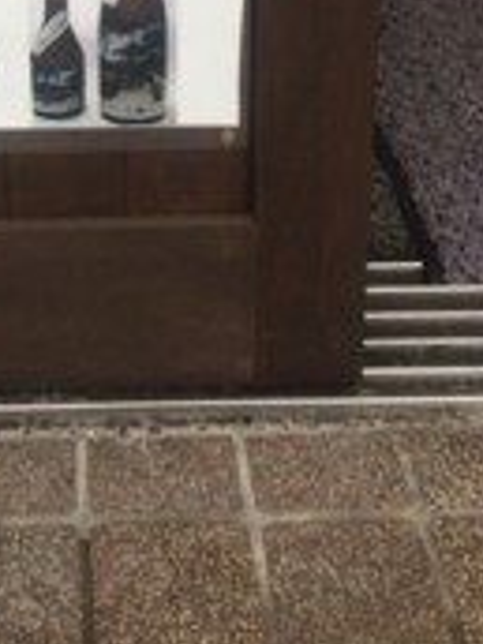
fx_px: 1414
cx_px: 41
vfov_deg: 23.6
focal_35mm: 76
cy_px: -109
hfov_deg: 19.0
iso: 32
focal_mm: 4.15
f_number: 2.2
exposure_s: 1/204
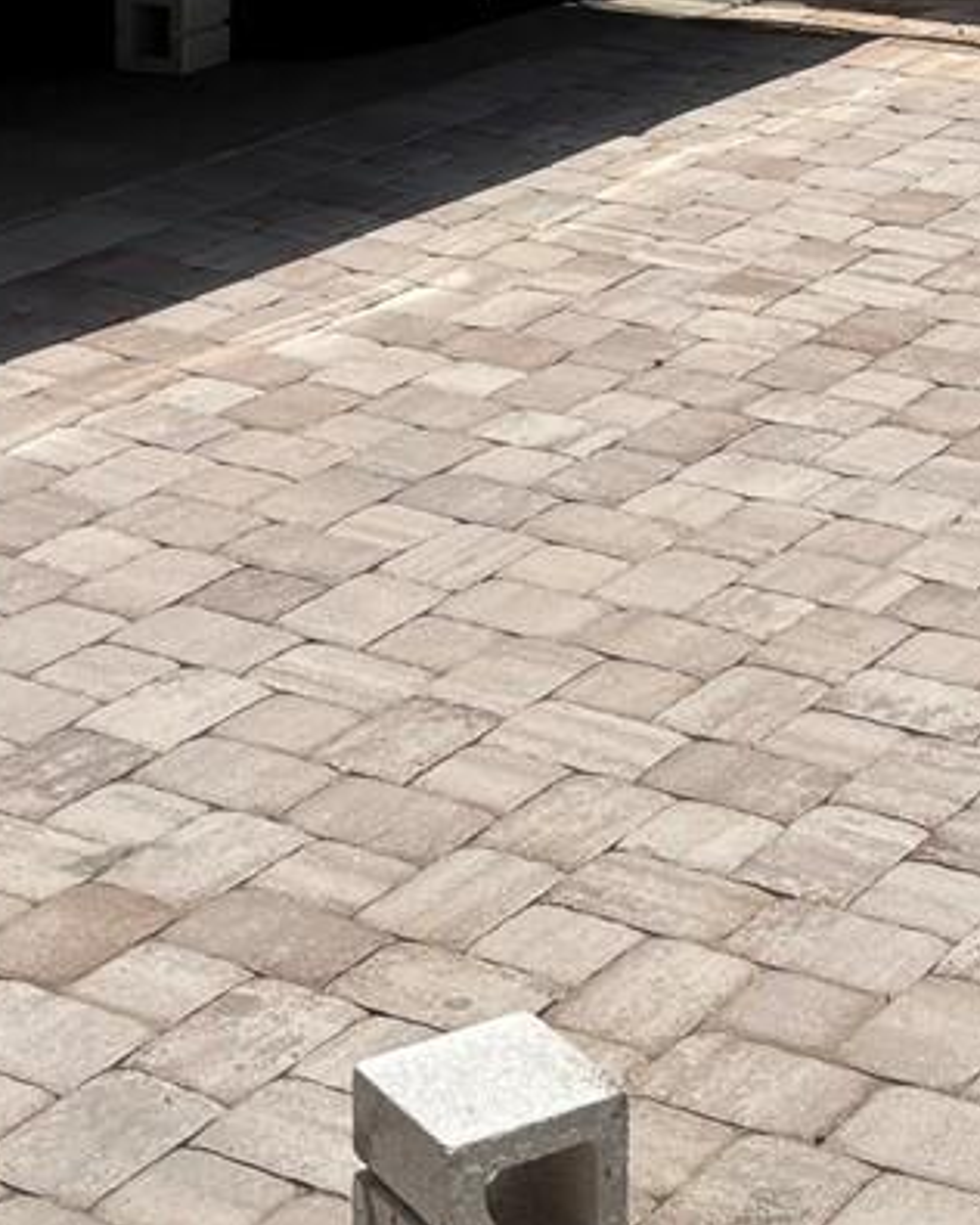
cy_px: -552
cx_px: 949
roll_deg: -0.4
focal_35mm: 95
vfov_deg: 18.2
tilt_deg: +1.3
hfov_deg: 15.9
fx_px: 3444
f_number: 1.78
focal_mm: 6.76
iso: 80
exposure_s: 1/10309
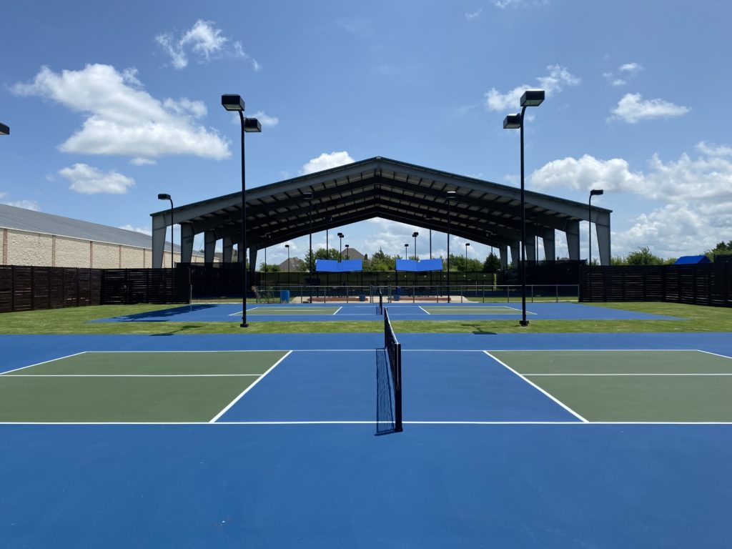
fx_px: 550
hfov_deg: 67.3
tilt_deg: +0.9
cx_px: 366
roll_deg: -0.1
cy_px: 274
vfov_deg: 53.1
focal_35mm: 26
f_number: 1.8
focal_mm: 4.25
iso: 32
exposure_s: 1/3731
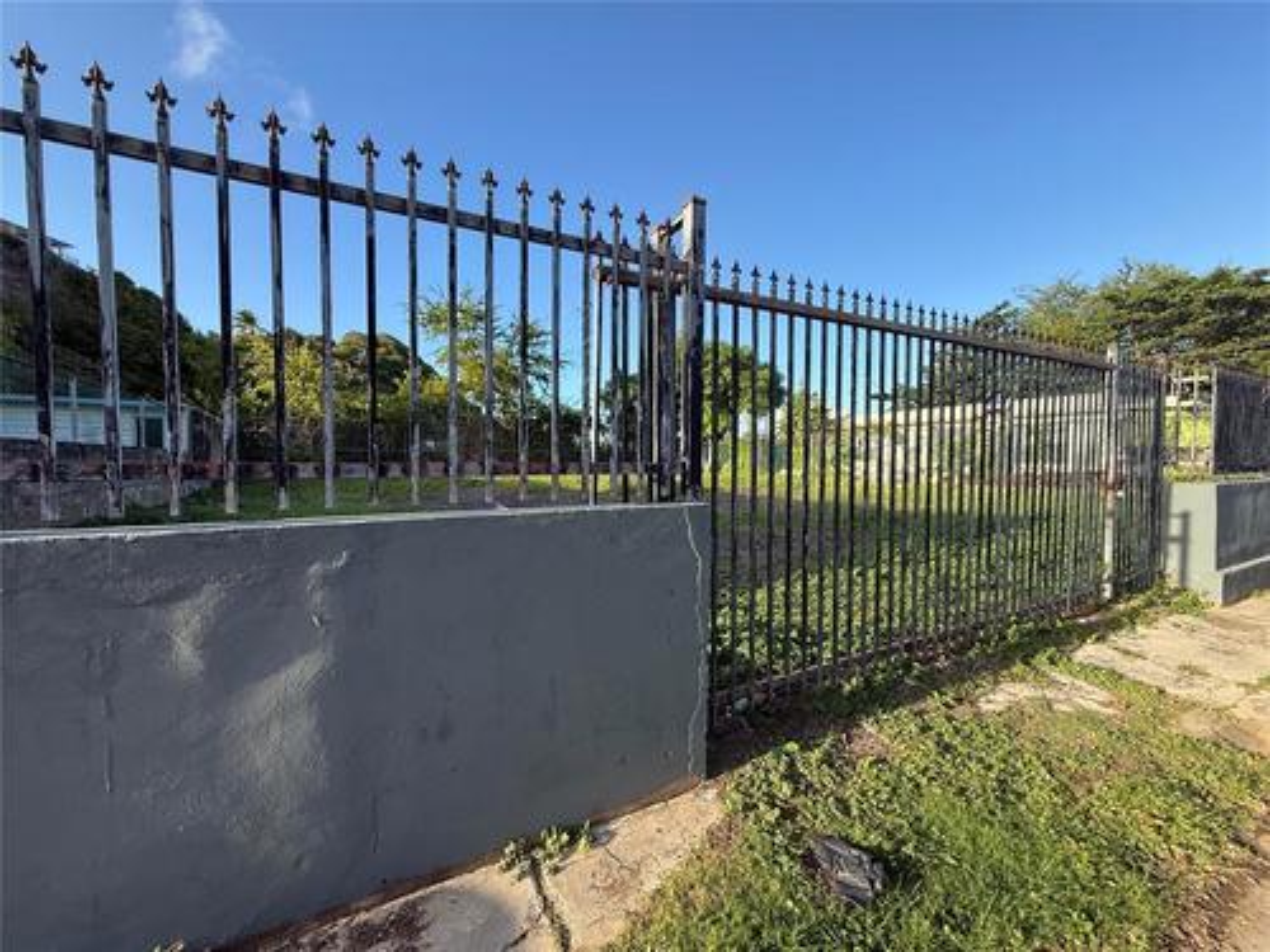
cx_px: 635
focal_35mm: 14
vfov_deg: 85.7
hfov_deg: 102.1
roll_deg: +0.0
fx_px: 514
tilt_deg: -2.0
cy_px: 476
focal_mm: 2.22
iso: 50
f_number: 2.2
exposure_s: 1/490
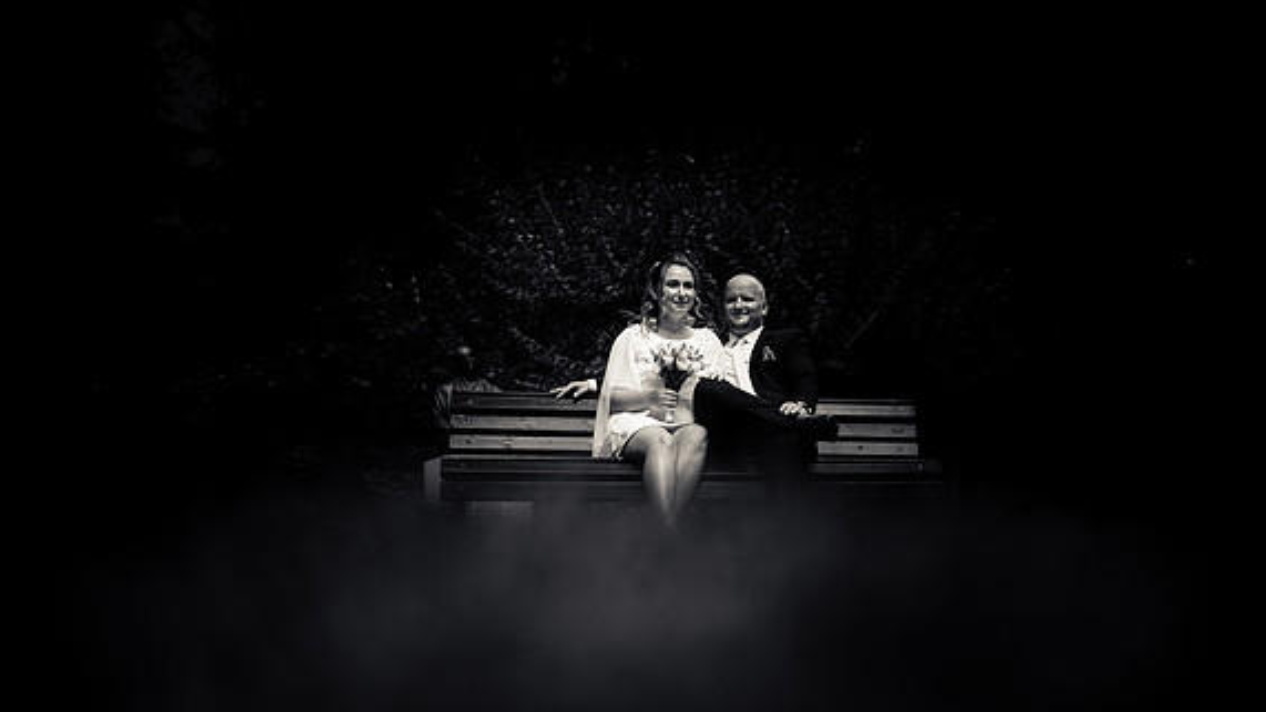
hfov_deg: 31.9
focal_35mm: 66
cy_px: 360
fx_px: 2215
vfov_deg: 18.3
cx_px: 627
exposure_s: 1/400
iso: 200
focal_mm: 62
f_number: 2.8
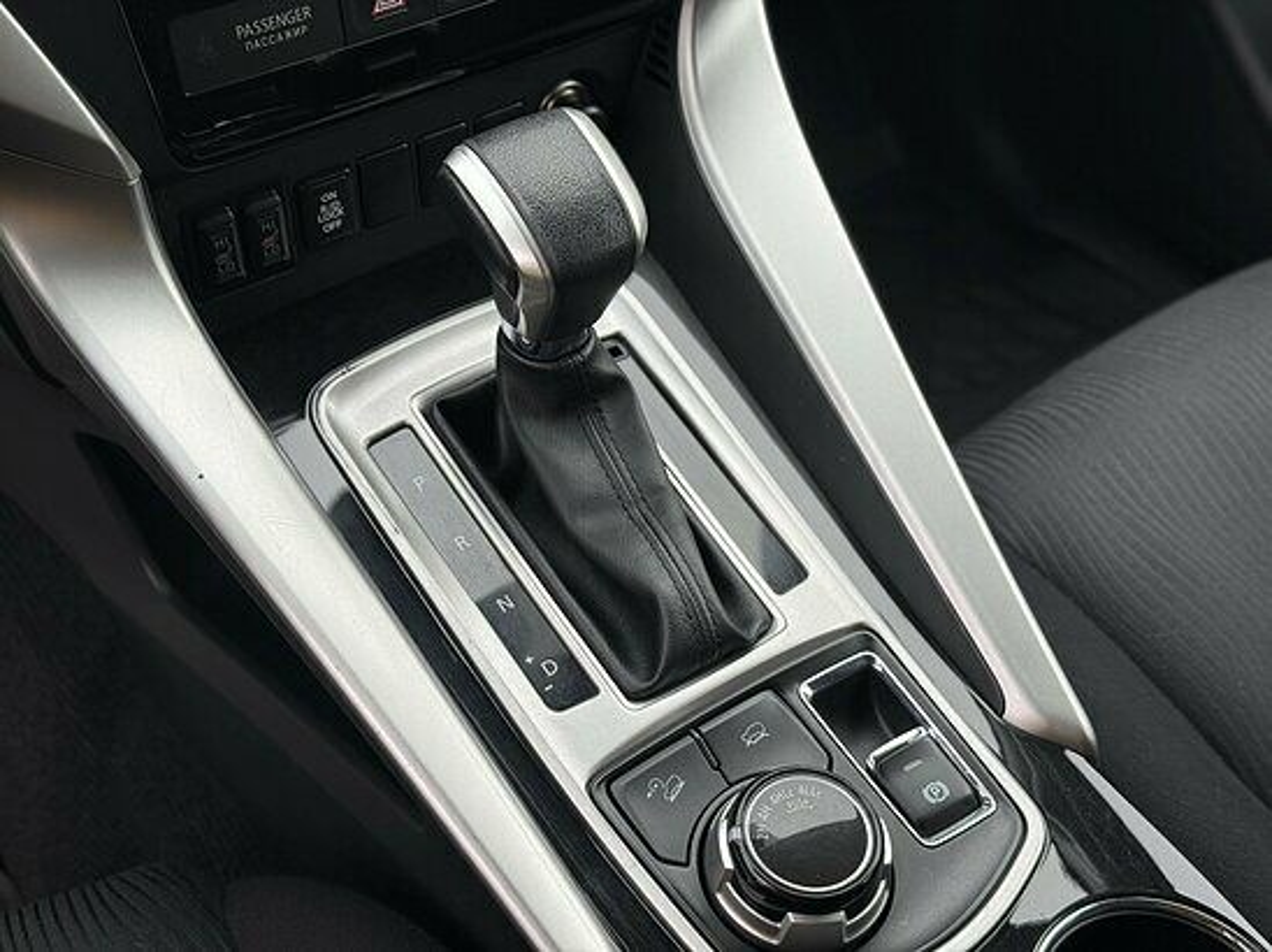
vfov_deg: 30.2
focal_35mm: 48
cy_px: 476
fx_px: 1762
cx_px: 636
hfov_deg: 39.7
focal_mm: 6.76
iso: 64
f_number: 1.78
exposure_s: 1/418
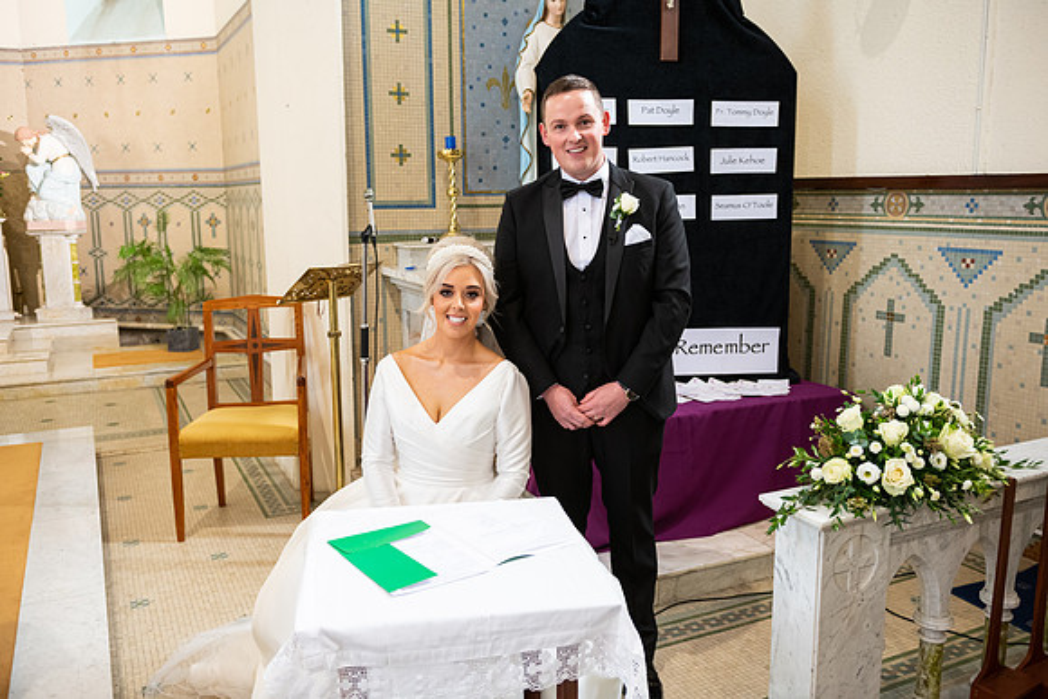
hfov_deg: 60.3
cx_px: 524
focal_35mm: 31
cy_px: 350
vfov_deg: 42.3
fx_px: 903
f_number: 3.5
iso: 1000
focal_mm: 31
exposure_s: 1/100
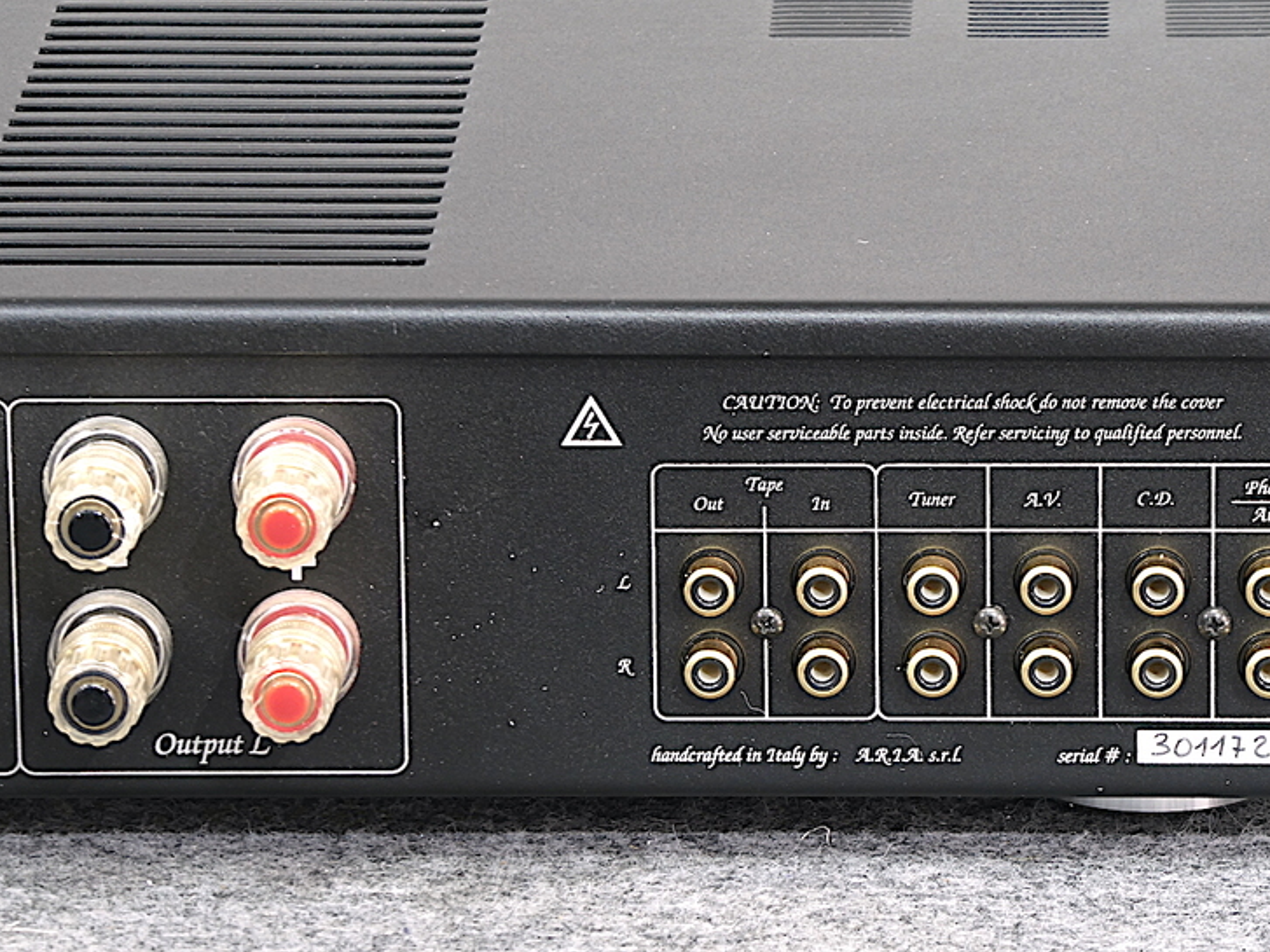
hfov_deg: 7.5
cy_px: 568
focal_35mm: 264
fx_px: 9684
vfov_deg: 5.6
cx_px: 790
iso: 100
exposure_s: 1/1.6
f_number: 5.6
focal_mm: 35.8
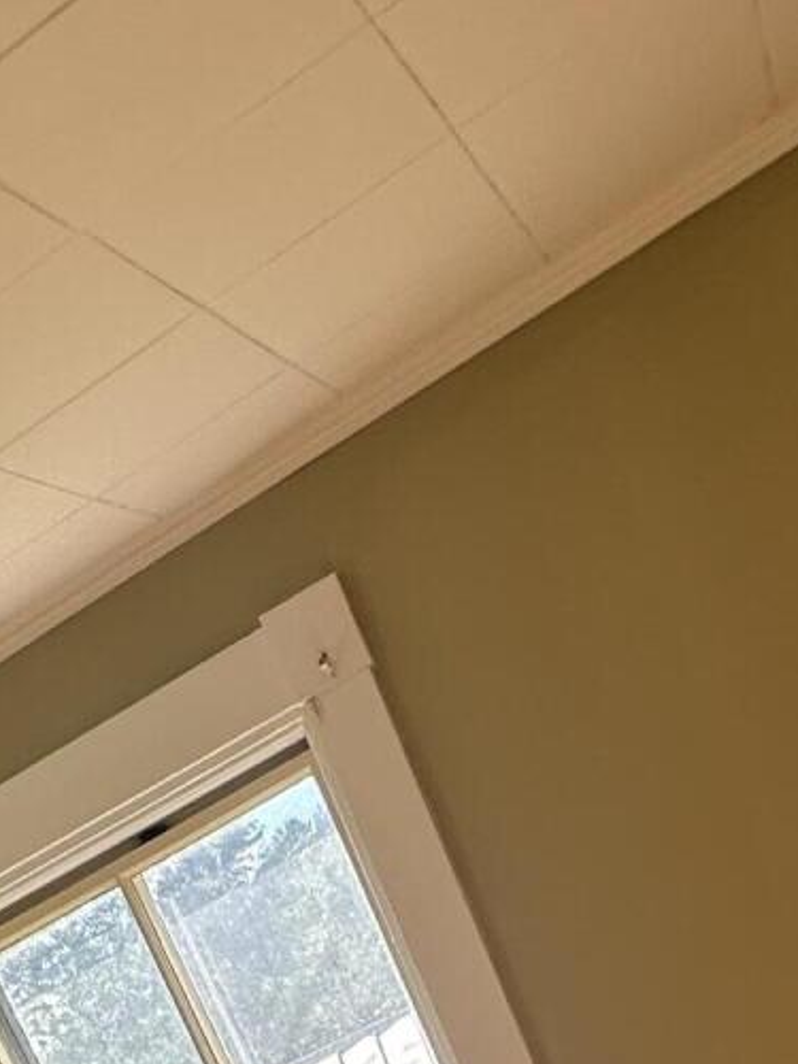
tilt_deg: -15.0
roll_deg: +26.2
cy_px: 1581
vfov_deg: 25.8
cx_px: 434
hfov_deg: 26.1
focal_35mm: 56
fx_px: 1721
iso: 40
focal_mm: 2.22
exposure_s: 1/273
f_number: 2.2
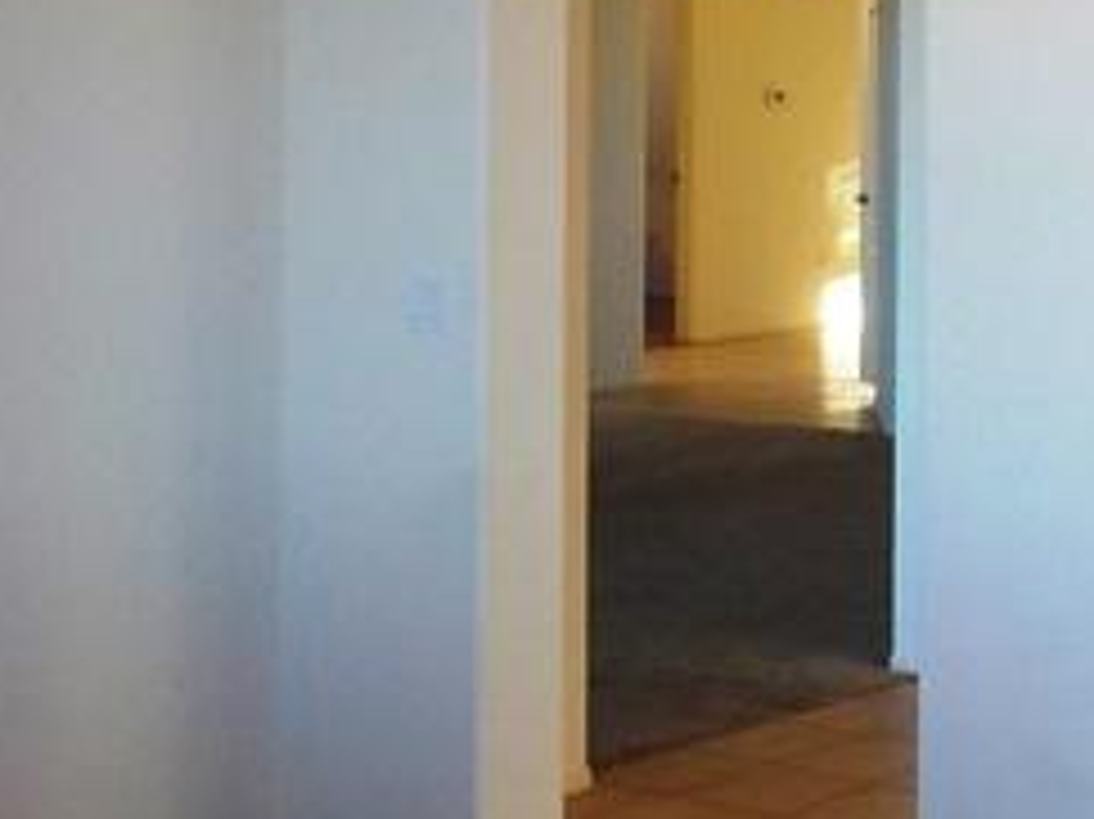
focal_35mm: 79
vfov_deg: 18.5
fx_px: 2495
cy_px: 153
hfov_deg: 22.6
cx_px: 1337
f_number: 3.3
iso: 140
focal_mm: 4.1
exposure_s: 1/30
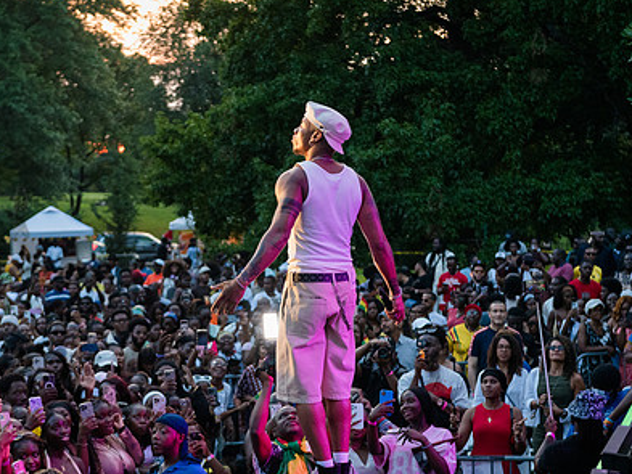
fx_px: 1607
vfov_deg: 16.8
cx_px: 227
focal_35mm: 88
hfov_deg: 22.2
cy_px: 288
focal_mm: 62
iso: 4000
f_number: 3.5
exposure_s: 1/500
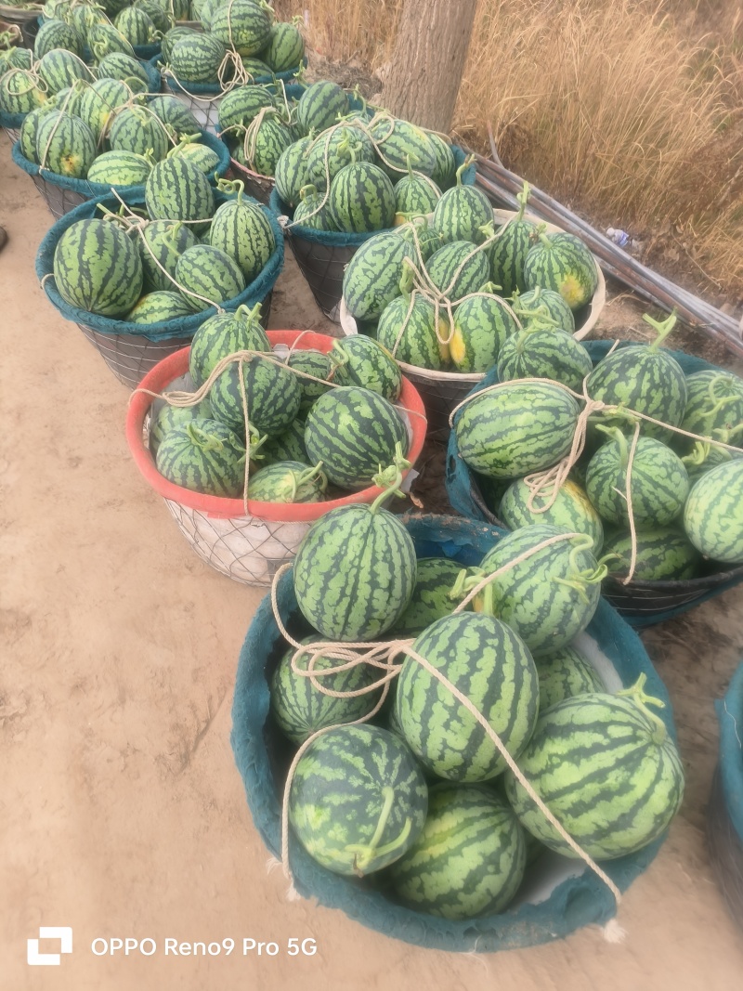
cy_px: 496
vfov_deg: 71.6
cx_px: 372
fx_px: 687
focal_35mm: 24
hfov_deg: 56.8
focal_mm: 5.42
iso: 117
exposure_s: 1/100
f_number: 1.8
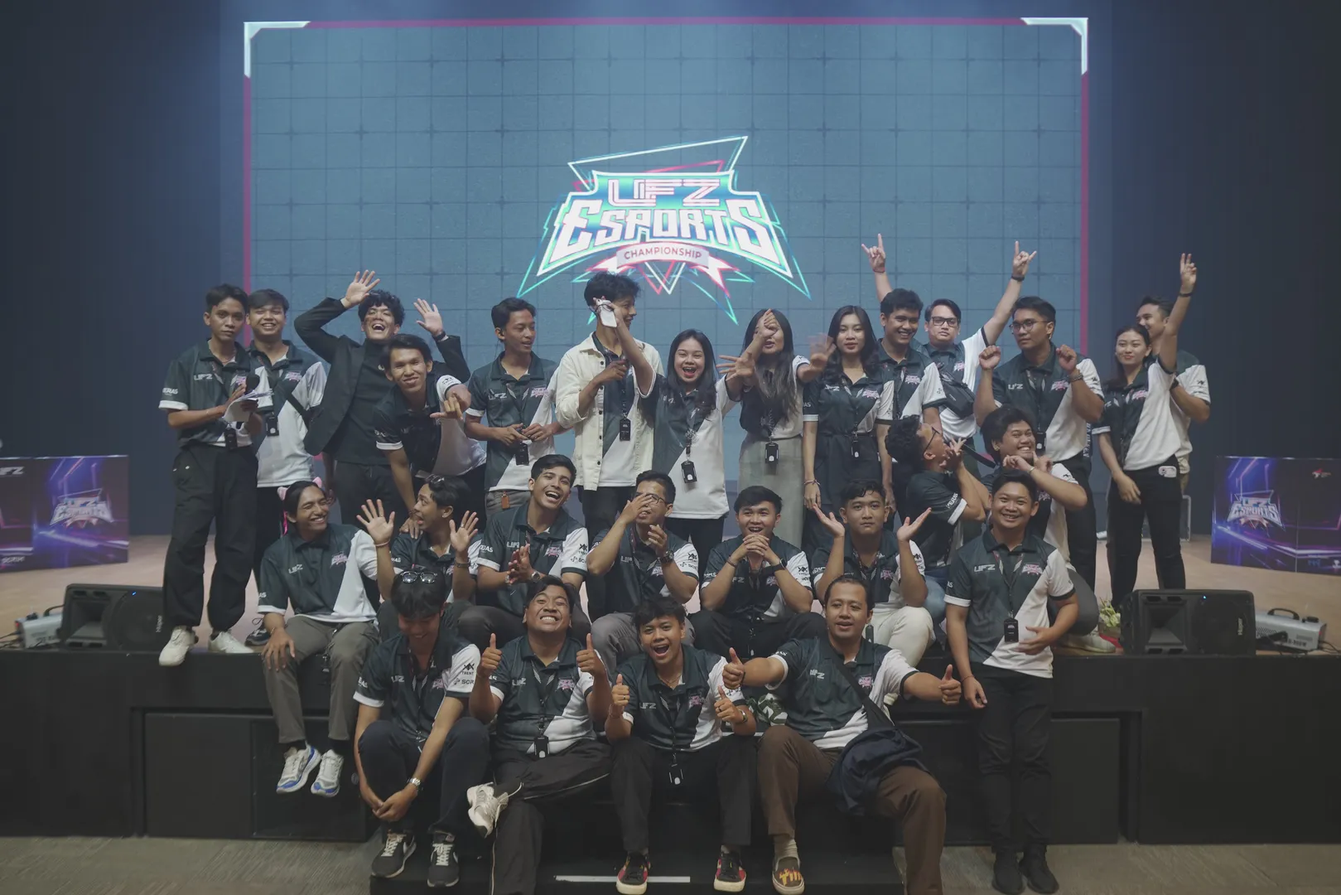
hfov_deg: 54.4
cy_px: 448
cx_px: 670
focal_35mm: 35
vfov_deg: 37.9
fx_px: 1304
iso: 800
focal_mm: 35
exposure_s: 1/125
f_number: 2.8
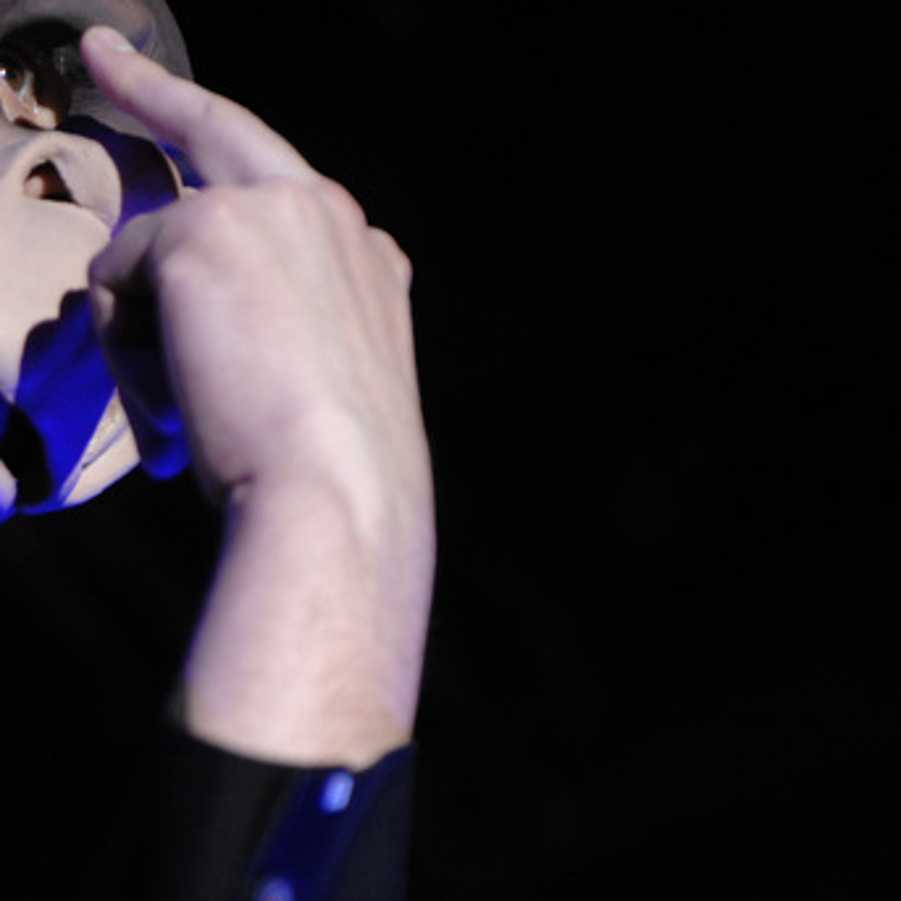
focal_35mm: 130
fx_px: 3828
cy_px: 483
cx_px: -66
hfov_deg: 13.2
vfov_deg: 13.4
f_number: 3.2
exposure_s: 1/160
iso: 1600
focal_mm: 70
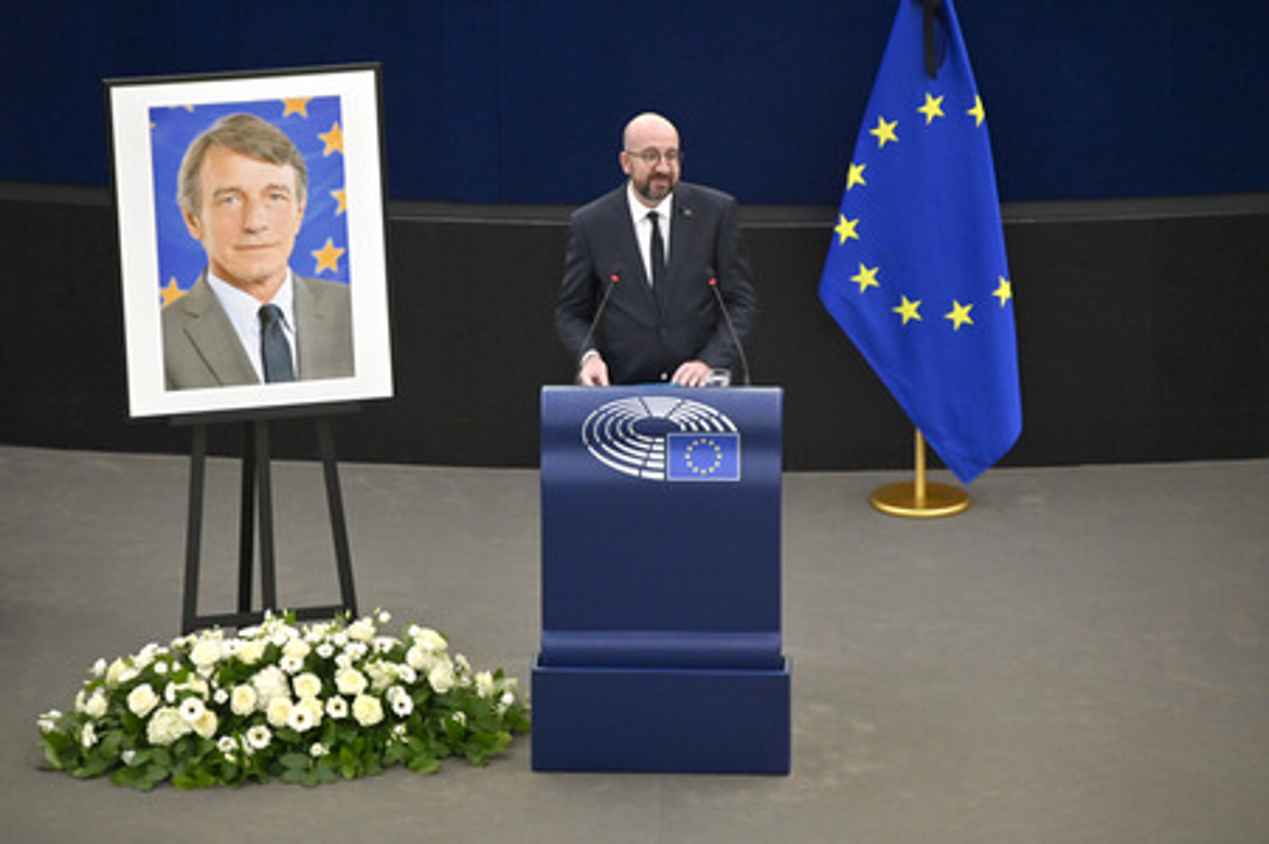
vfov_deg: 5.1
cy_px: 422
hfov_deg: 7.6
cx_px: 634
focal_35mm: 270
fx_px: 9510
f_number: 6
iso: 2500
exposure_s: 1/320
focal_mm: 270
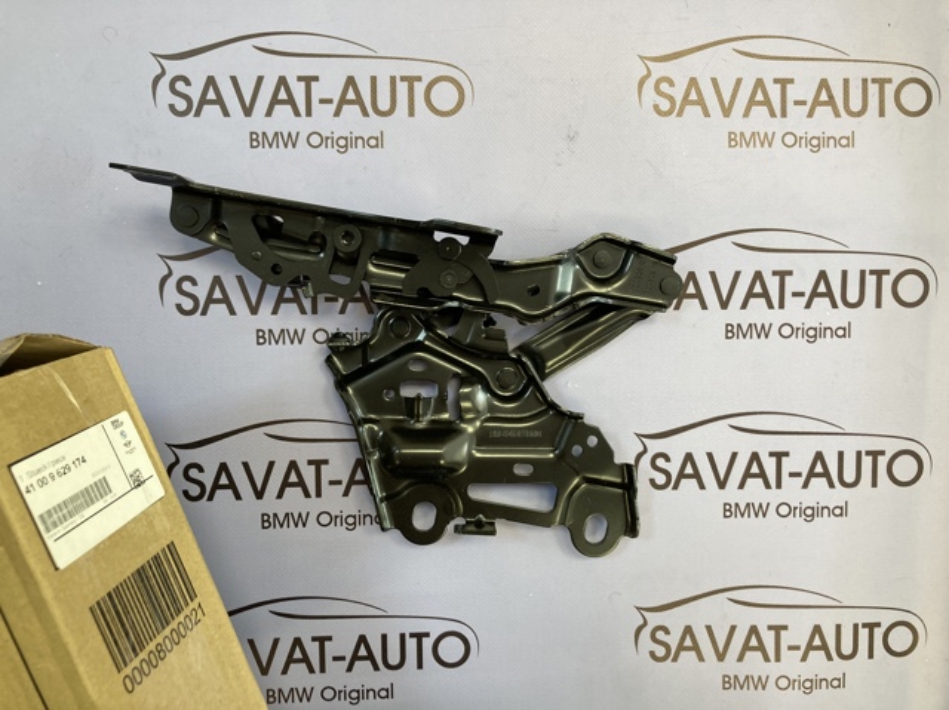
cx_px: 474
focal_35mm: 28
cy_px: 355
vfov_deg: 49.7
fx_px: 767
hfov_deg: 63.5
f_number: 1.8
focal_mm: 3.99
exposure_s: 1/82
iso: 80
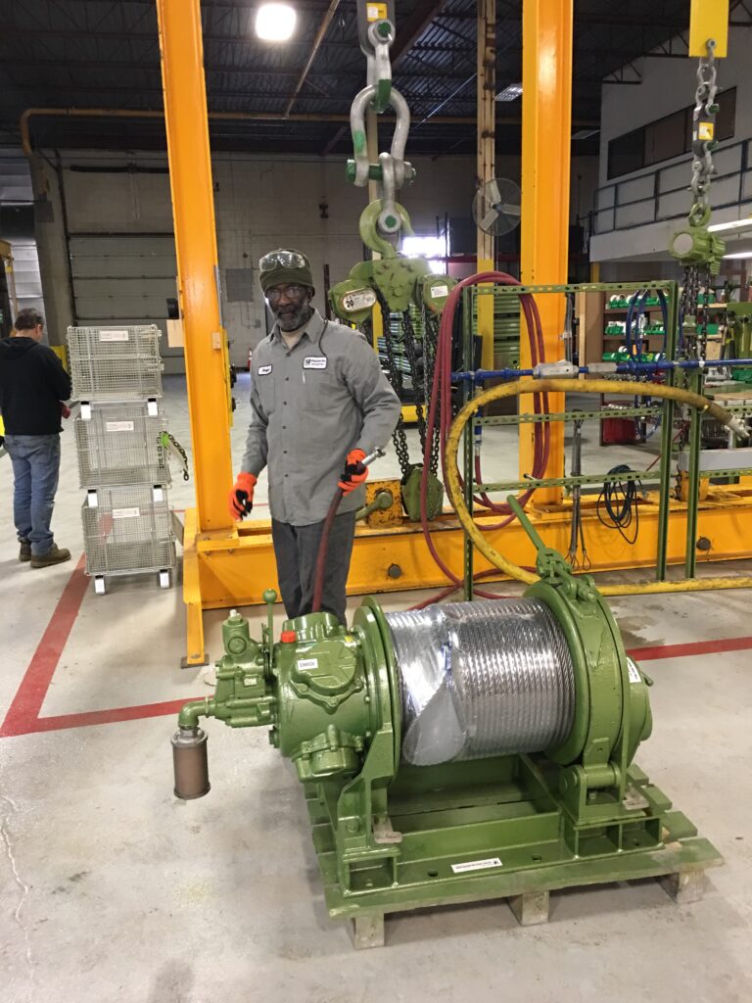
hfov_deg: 48.2
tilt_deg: -12.5
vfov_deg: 61.7
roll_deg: +1.6
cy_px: 502
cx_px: 376
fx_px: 840
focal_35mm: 29
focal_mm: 4.15
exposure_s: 1/15
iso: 100
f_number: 2.2
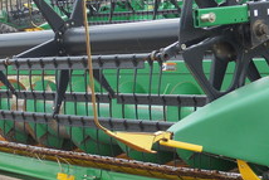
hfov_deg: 21.4
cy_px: 140
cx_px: 97
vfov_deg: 14.4
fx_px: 710
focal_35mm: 95
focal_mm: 6.4
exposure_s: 1/320
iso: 80
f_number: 3
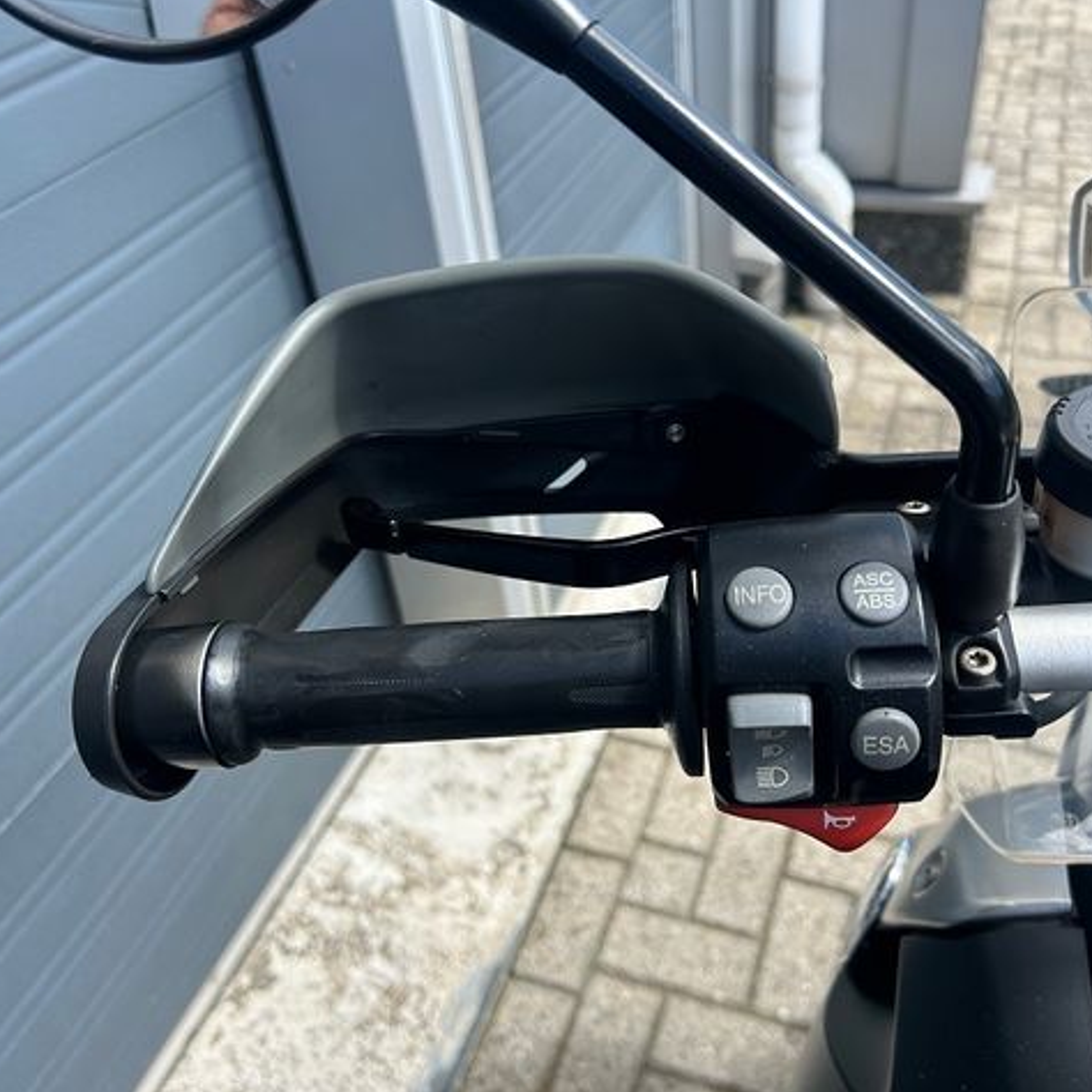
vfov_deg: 52.5
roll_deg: +5.8
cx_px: 590
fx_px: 1106
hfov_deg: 52.5
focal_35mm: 31
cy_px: 544
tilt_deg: -38.5
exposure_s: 1/1038
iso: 50
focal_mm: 5.7
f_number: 1.5
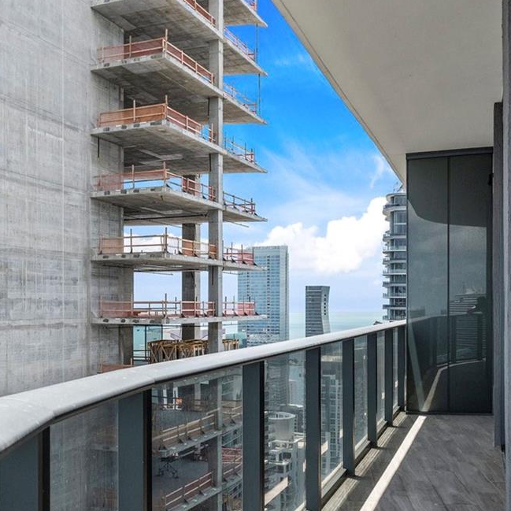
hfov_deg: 37.8
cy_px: 348
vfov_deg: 37.9
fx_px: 735
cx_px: 160
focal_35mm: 44
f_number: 6.3
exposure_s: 1/2000
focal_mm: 21
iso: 400
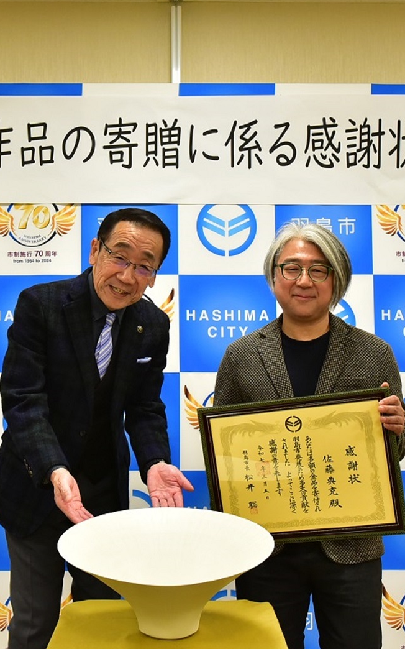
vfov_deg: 40.3
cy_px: 324
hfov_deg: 25.8
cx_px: 161
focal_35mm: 50
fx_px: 883
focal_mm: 32
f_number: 6.3
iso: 4000
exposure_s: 1/160
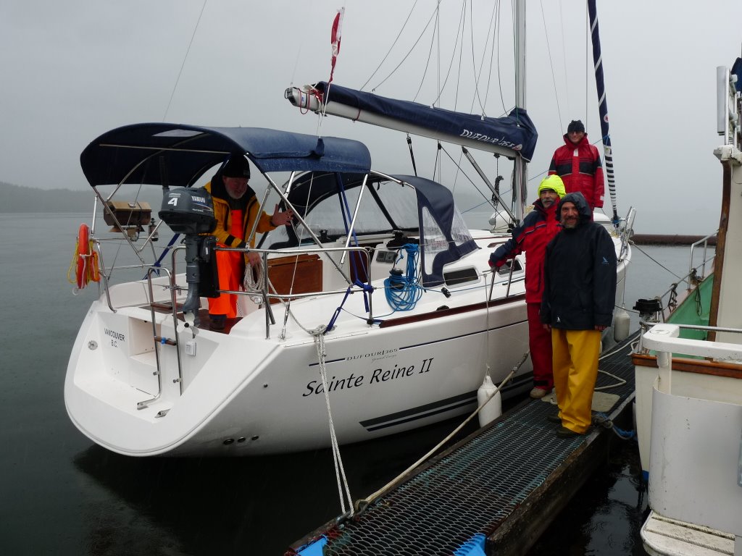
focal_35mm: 27
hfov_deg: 65.3
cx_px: 371
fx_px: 579
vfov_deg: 51.4
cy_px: 278
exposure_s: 1/200
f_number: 4
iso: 100
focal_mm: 4.8
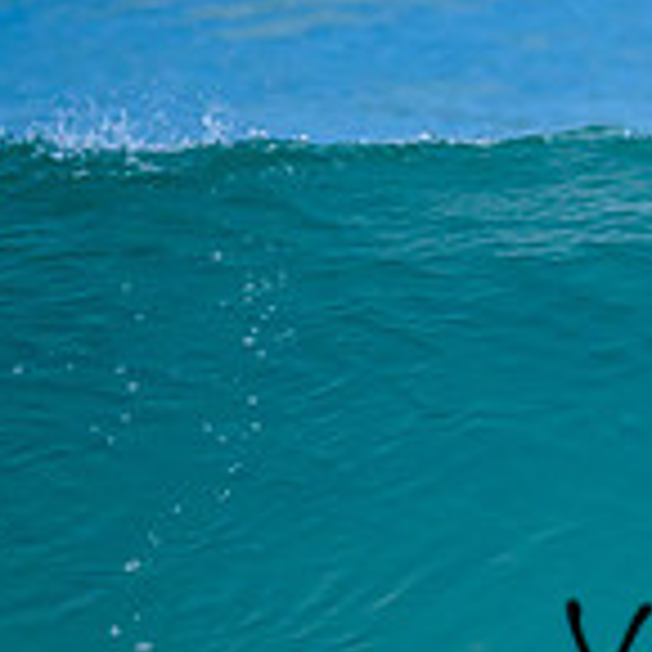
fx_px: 79464
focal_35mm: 3729
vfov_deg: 0.5
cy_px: 357
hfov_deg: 0.5
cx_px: 1375
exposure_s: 1/3200
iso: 800
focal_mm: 800
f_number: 6.3
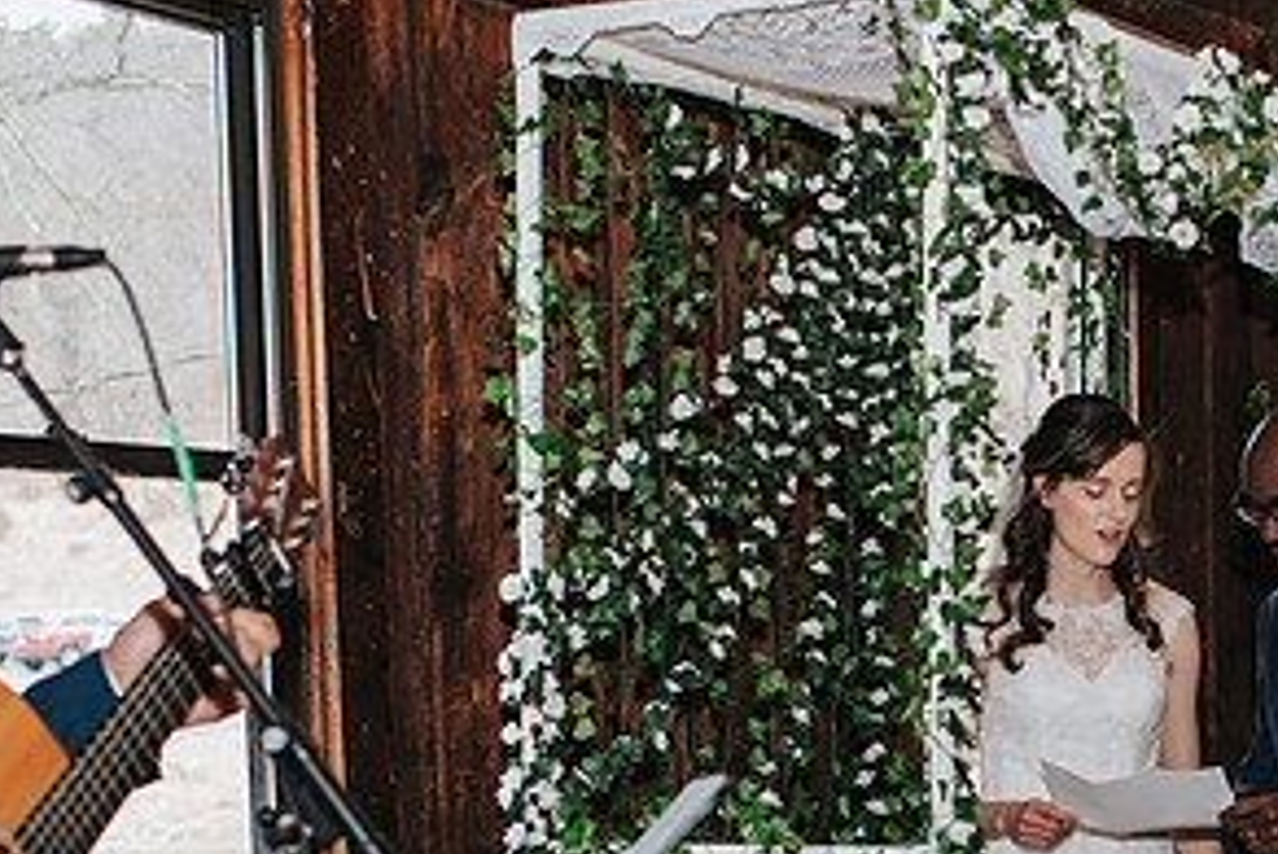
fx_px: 3161
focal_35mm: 89
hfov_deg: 22.4
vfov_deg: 14.9
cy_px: 1023
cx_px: 1107
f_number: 2.8
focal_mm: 35
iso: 1000
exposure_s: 1/160
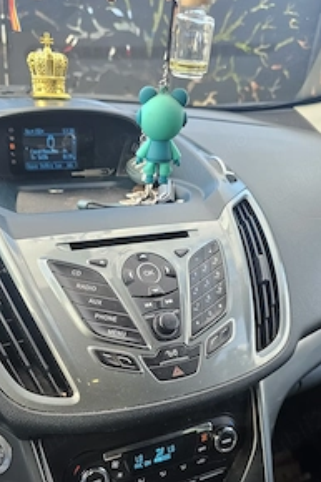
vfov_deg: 55.9
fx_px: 442
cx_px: 136
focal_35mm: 33
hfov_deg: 39.8
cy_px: 326
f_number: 1.7
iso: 125
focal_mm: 6.3
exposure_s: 1/180
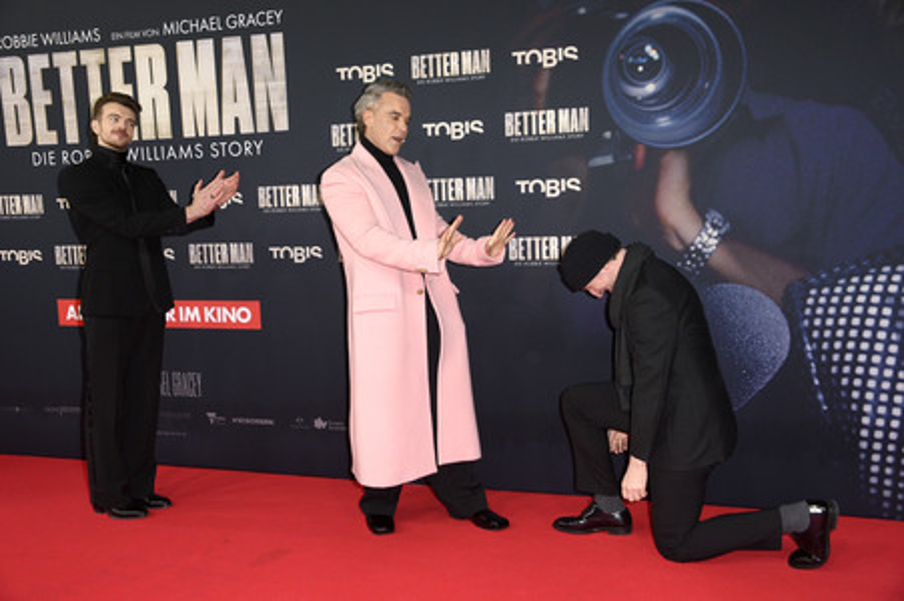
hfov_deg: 50.7
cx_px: 452
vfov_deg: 35.0
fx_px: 953
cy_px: 300
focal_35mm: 38
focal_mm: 38
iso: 1000
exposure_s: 1/250
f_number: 5.6
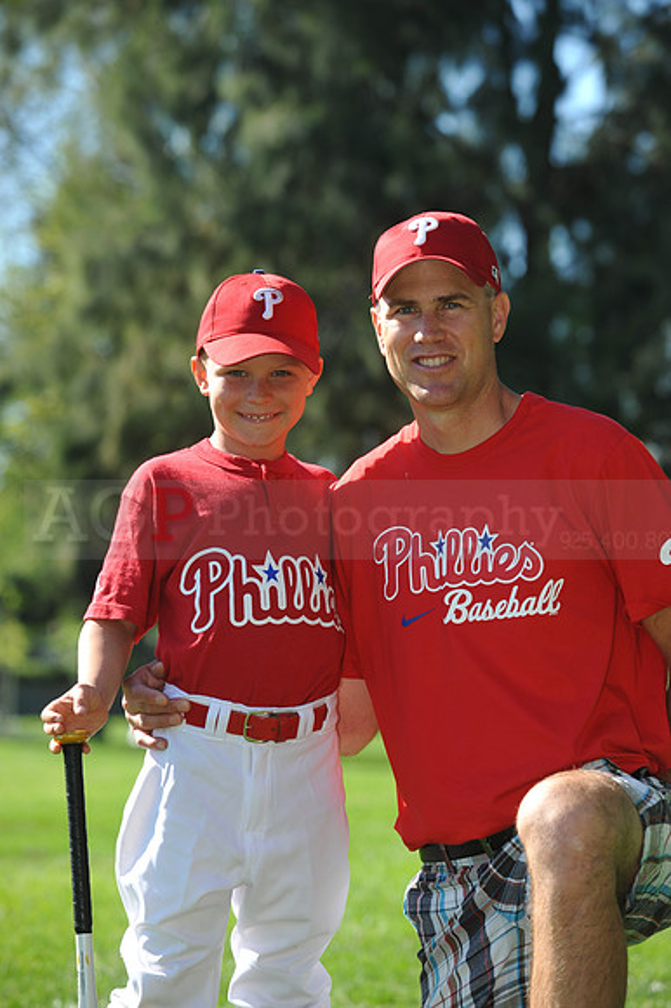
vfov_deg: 14.2
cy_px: 504
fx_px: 4058
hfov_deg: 9.5
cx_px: 336
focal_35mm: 145
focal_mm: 145
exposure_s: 1/400
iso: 200
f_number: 5.6
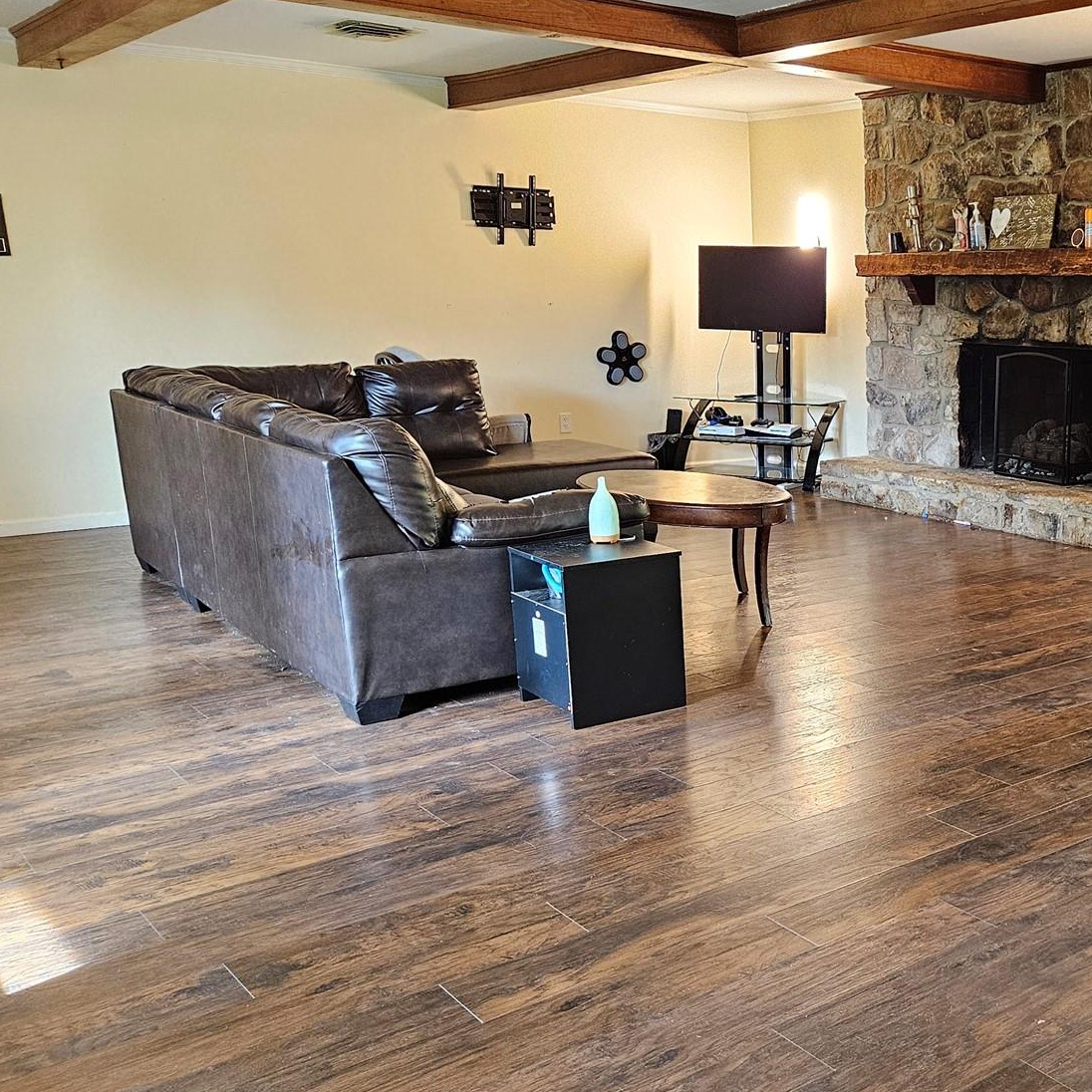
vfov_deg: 43.7
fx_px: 1356
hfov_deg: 40.7
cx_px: 967
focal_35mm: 38
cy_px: 629
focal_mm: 5.4
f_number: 1.8
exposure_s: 1/60
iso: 640
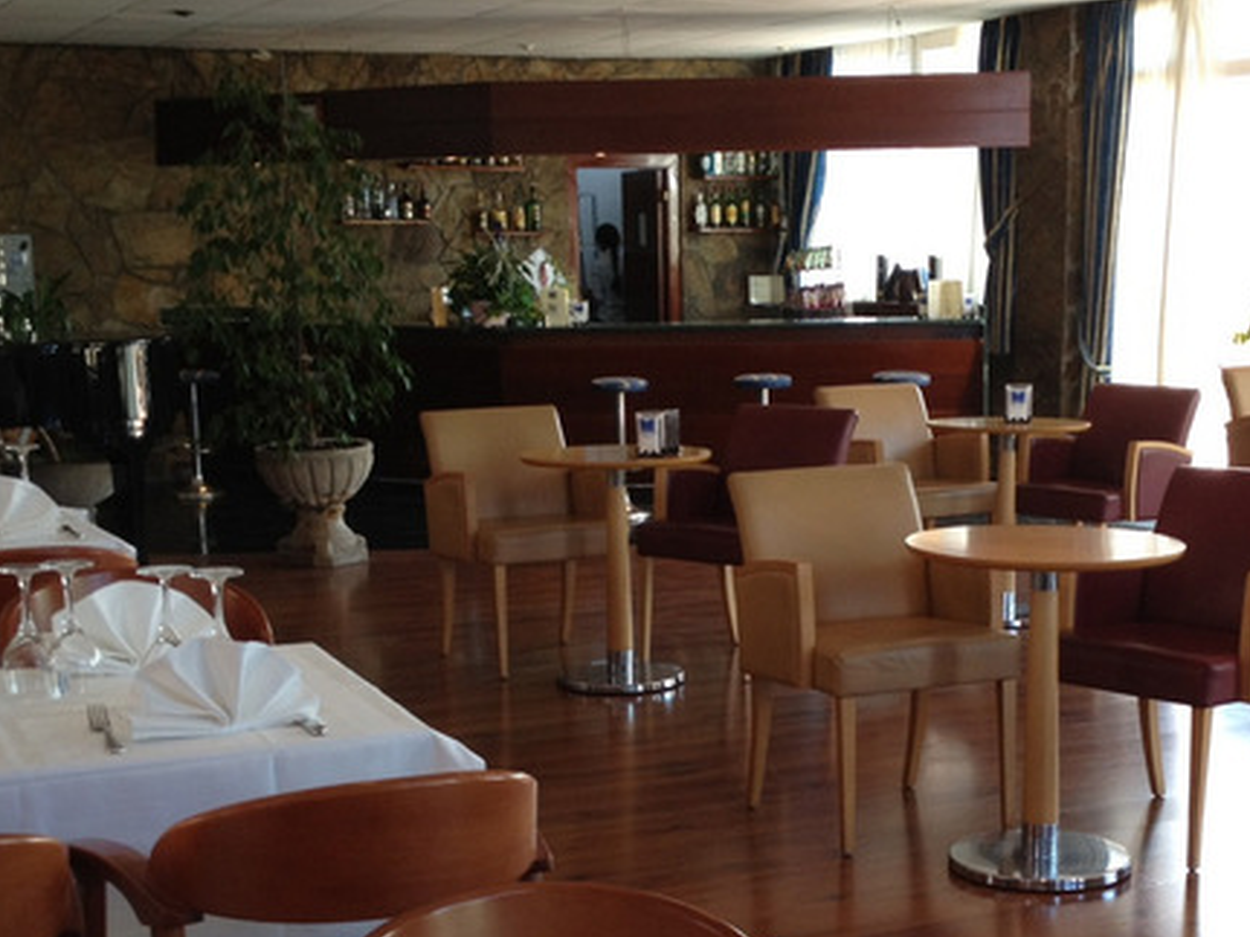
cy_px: 612
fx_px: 2347
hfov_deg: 29.7
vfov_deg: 22.5
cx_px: 754
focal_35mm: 65
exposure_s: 1/40
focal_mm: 4.28
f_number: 2.4
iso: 64
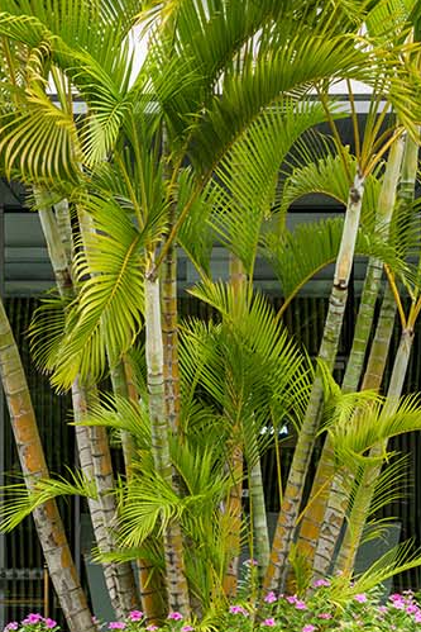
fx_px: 3541
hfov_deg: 6.8
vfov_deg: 10.2
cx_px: 192
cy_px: 284
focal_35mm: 202
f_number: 8
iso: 720
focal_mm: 70
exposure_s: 1/250
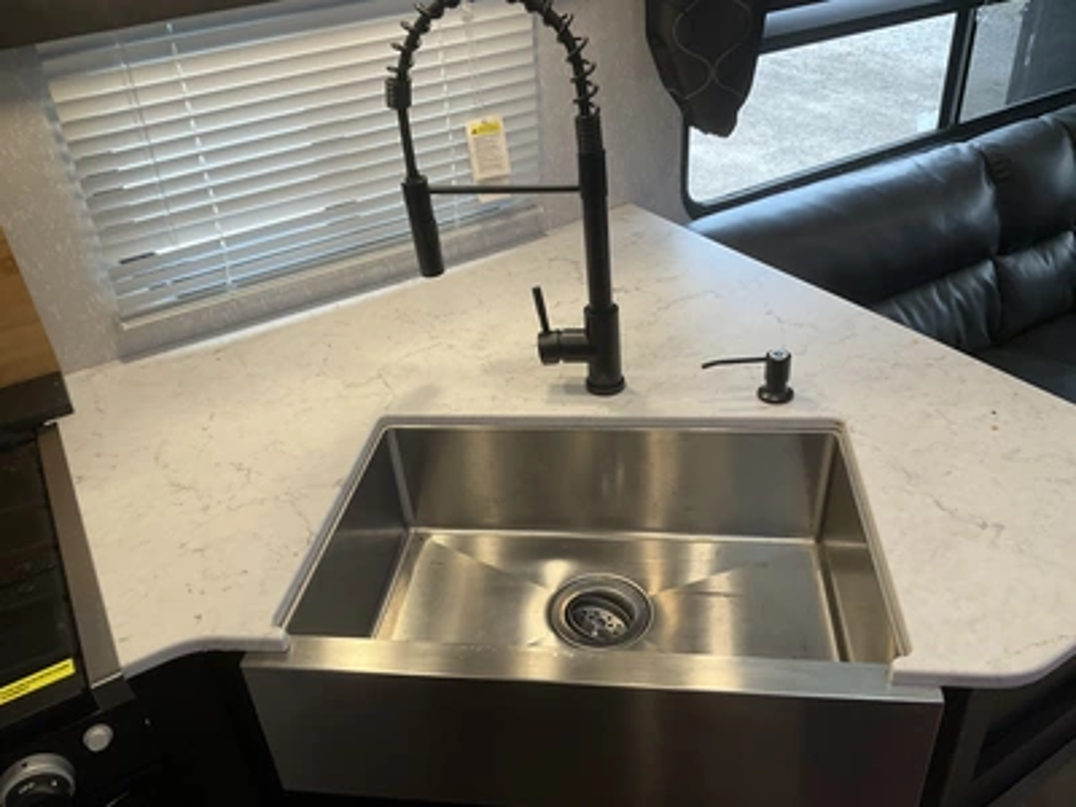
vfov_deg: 48.2
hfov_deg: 61.7
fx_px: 901
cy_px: 404
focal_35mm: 29
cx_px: 538
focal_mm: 3
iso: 64
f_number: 1.8
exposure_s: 1/61
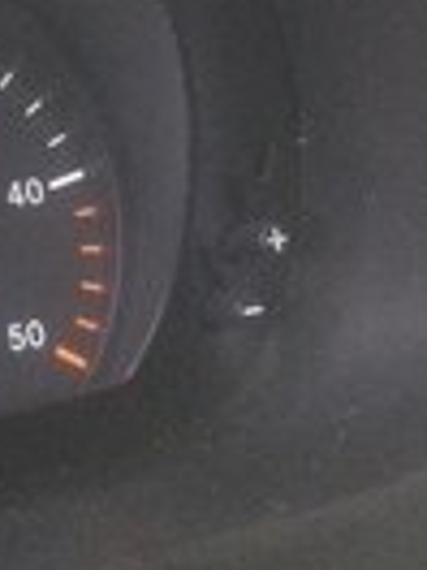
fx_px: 1793
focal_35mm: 109
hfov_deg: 12.3
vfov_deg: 17.1
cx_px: -367
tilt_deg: -25.4
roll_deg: -1.7
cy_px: -134
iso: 200
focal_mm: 4.15
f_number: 2.2
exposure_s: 1/33
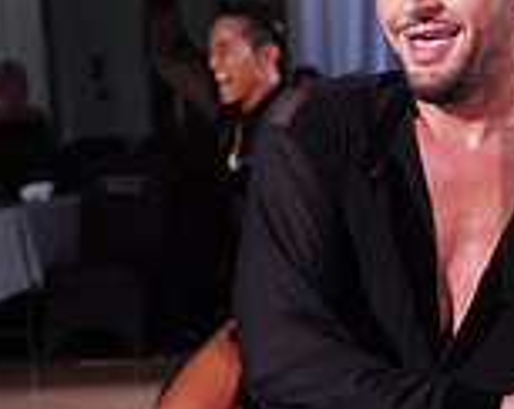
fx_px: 3677
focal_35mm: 242
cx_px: 867
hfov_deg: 7.8
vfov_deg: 6.4
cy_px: 213
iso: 1600
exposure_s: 1/160
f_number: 5.6
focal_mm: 68
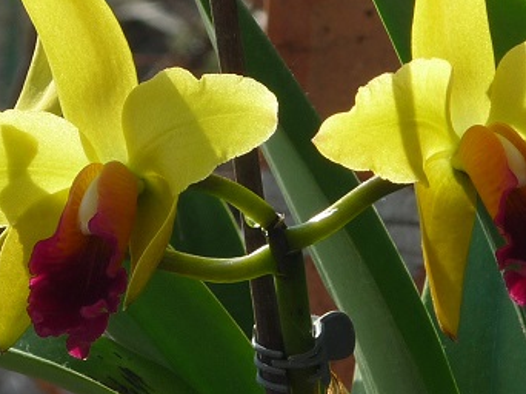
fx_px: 4905
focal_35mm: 323
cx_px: 183
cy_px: 134
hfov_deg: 6.1
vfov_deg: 4.6
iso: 80
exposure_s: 1/160
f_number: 5.3
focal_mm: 19.1
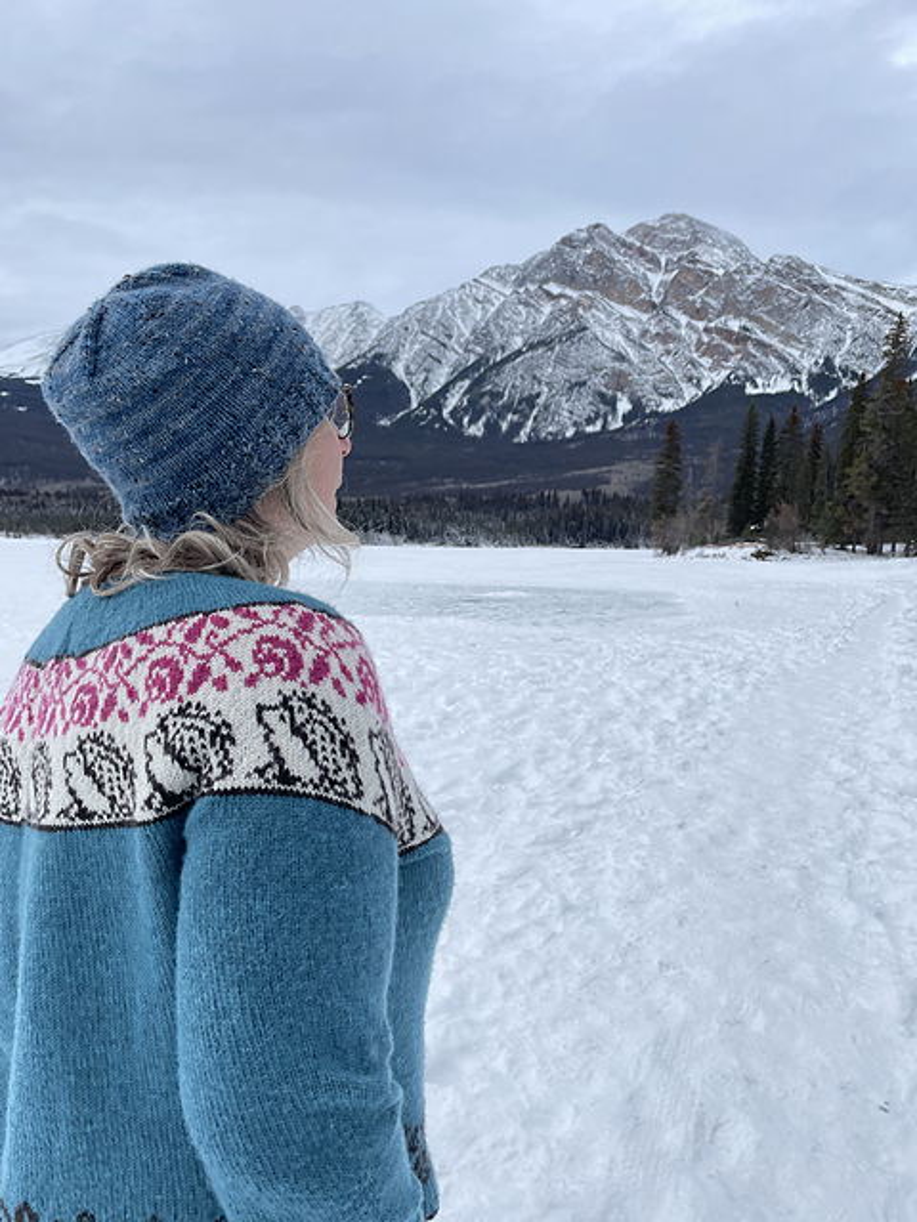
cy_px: 611
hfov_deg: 53.1
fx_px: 918
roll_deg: -0.7
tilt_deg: -5.0
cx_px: 458
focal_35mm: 26
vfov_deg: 67.3
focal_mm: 4.2
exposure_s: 1/1221
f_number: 1.6
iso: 32
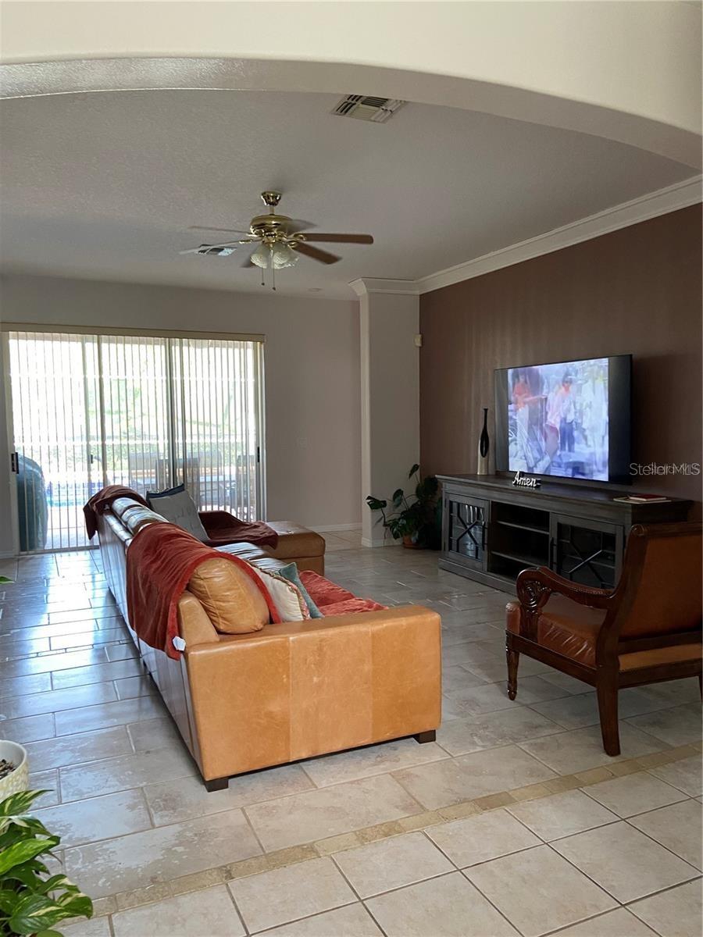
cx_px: 352
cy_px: 468
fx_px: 704
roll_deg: +1.7
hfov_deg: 53.1
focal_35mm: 26
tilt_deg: -3.7
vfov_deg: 67.3
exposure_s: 1/60
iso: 200
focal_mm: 4.25
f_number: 1.8
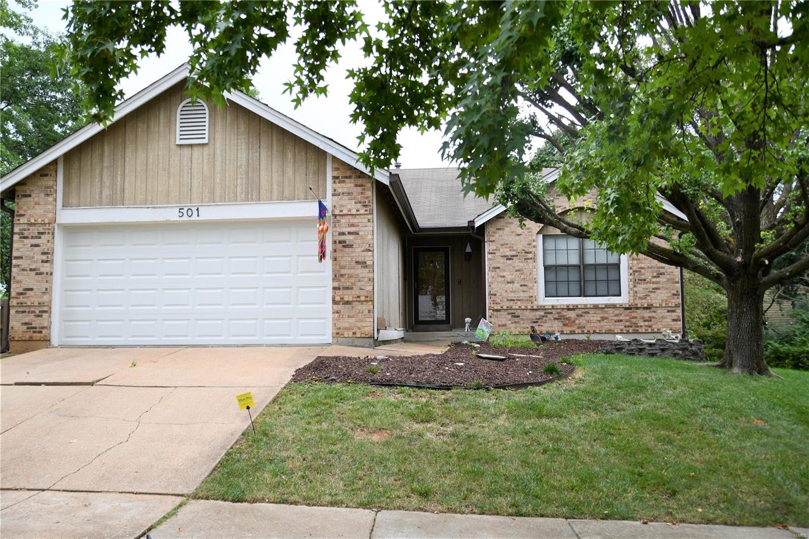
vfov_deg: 40.0
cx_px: 404
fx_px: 741
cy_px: 270
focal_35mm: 33
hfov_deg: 57.2
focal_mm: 22
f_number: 3.5
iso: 100
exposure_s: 1/50
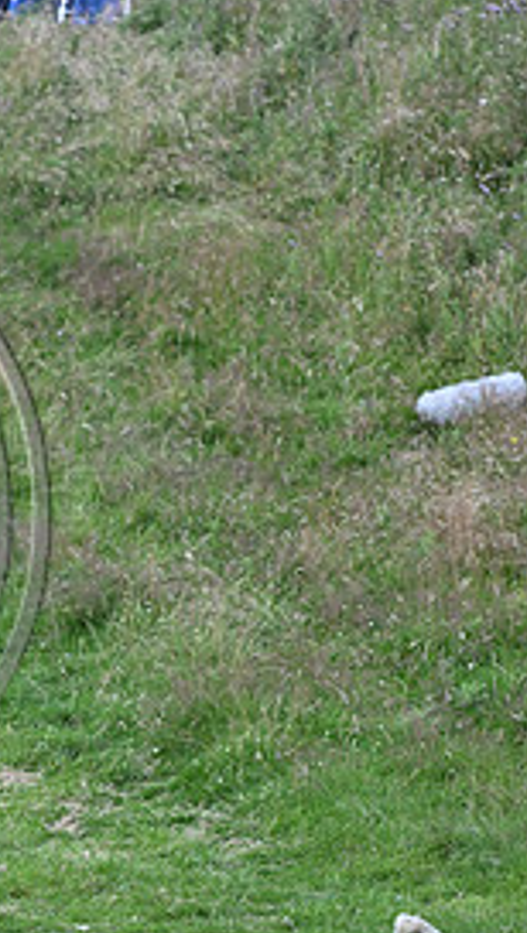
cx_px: -342
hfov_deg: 3.6
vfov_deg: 6.5
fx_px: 8280
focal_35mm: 334
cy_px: 466
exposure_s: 1/1250
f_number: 4.5
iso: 560
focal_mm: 150
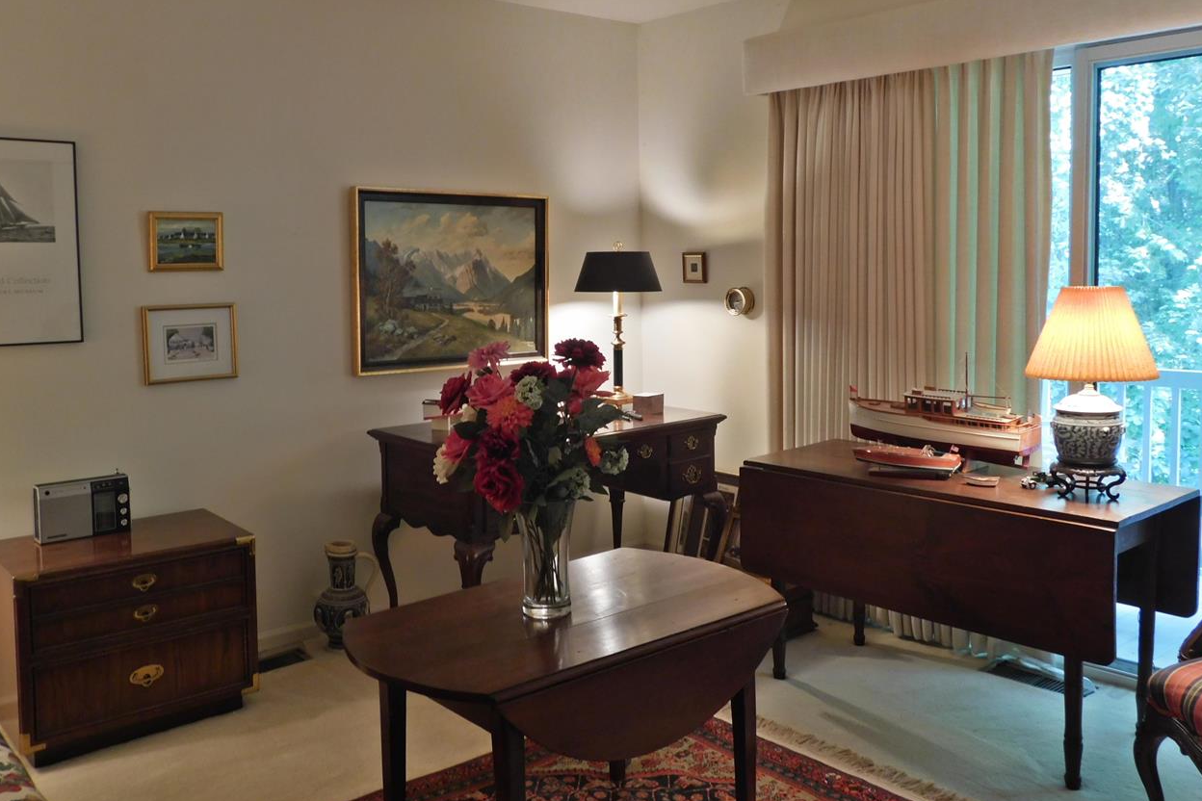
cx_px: 595
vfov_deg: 41.0
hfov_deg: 58.7
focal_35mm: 32
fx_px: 1068
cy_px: 350
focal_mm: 5.3
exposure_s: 1/15
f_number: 3.2
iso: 400
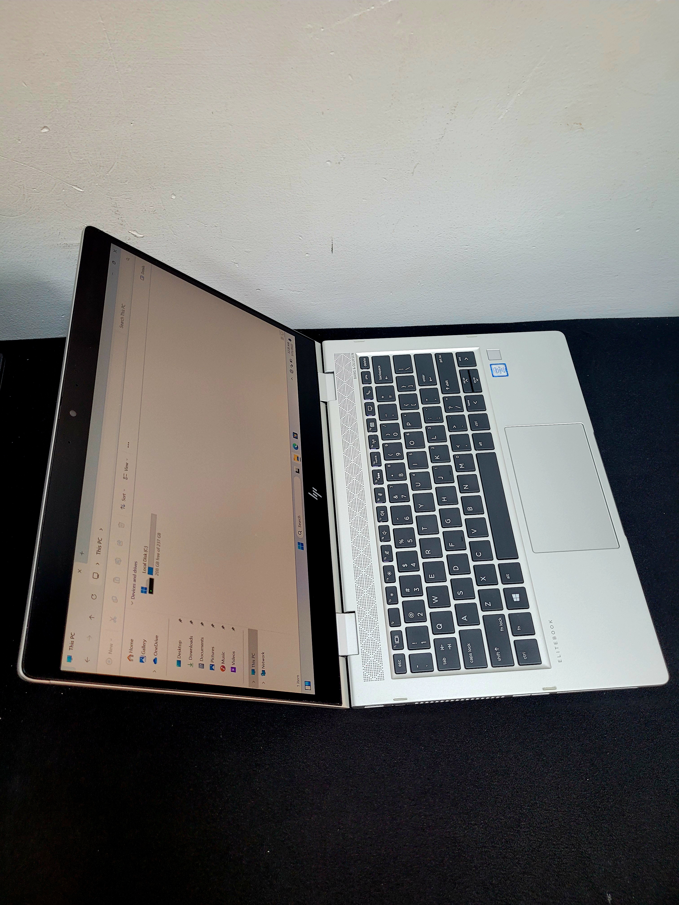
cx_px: 340
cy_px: 452
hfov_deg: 53.1
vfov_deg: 67.3
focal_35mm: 26
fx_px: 680
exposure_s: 1/100
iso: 160
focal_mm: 5.4
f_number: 1.8
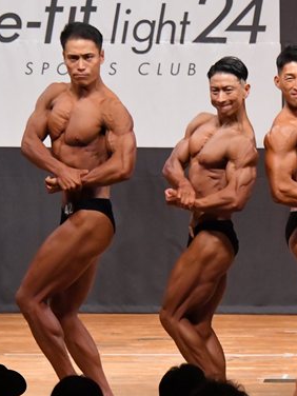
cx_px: 293
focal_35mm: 400
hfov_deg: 3.7
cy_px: 255
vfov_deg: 5.0
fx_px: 4576
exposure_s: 1/400
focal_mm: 135
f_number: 5.6
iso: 9000
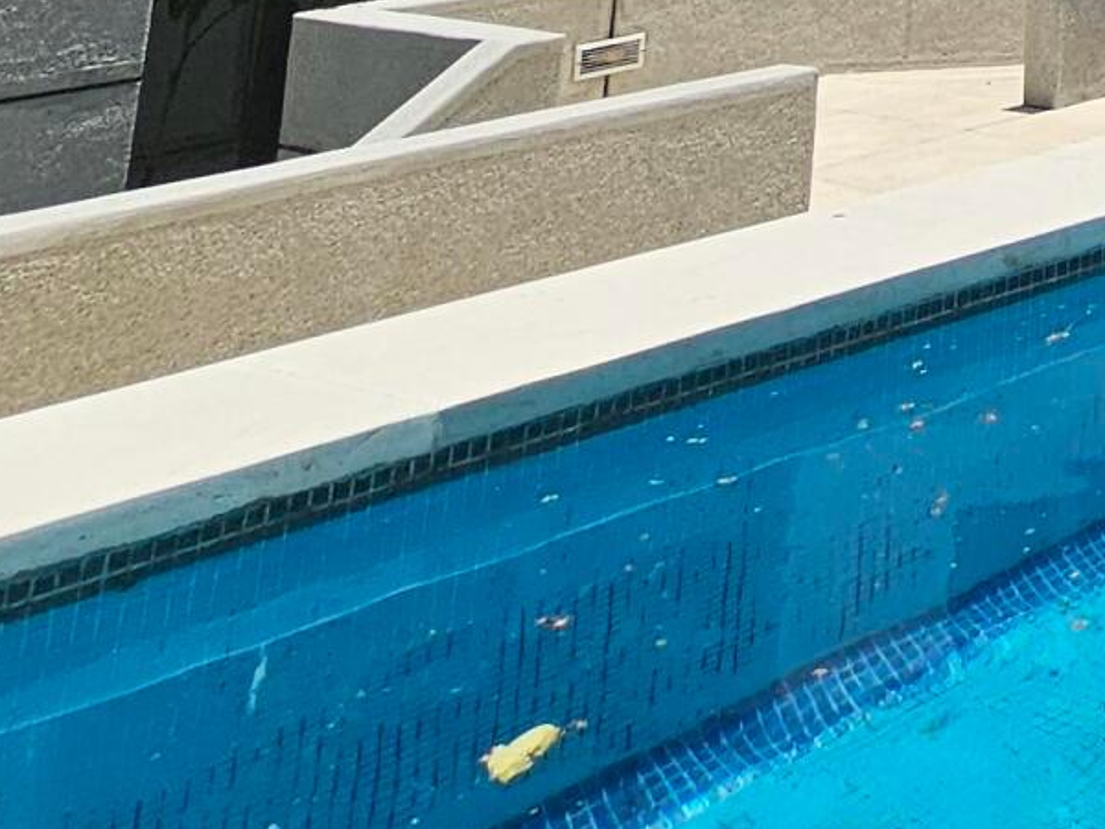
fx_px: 2075
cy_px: -1011
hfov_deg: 23.1
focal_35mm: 65
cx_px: 1720
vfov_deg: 15.6
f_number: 2.2
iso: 50
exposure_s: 1/3871
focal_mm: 2.2
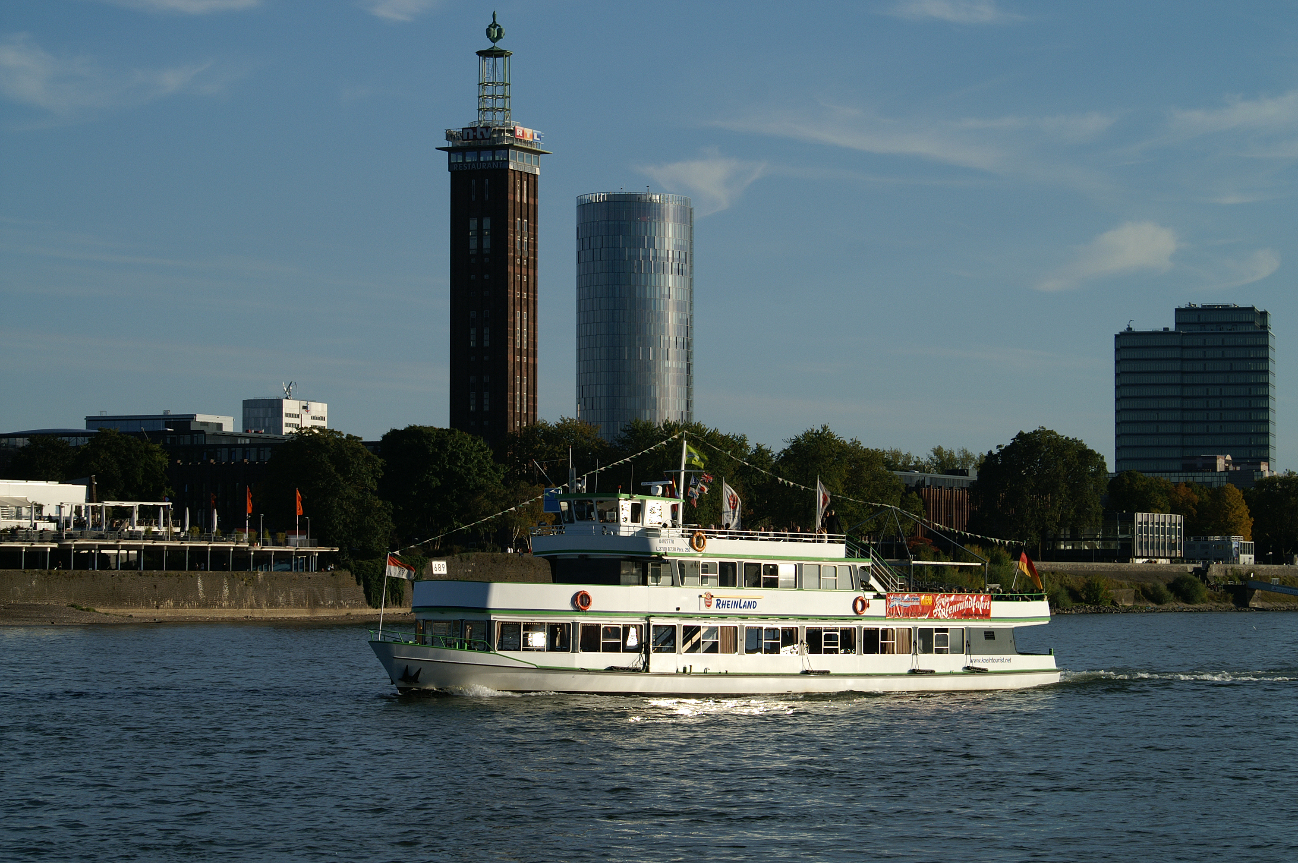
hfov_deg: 19.5
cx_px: 649
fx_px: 3782
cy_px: 432
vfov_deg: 13.0
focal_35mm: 105
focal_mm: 70
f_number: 10
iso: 100
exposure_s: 1/300
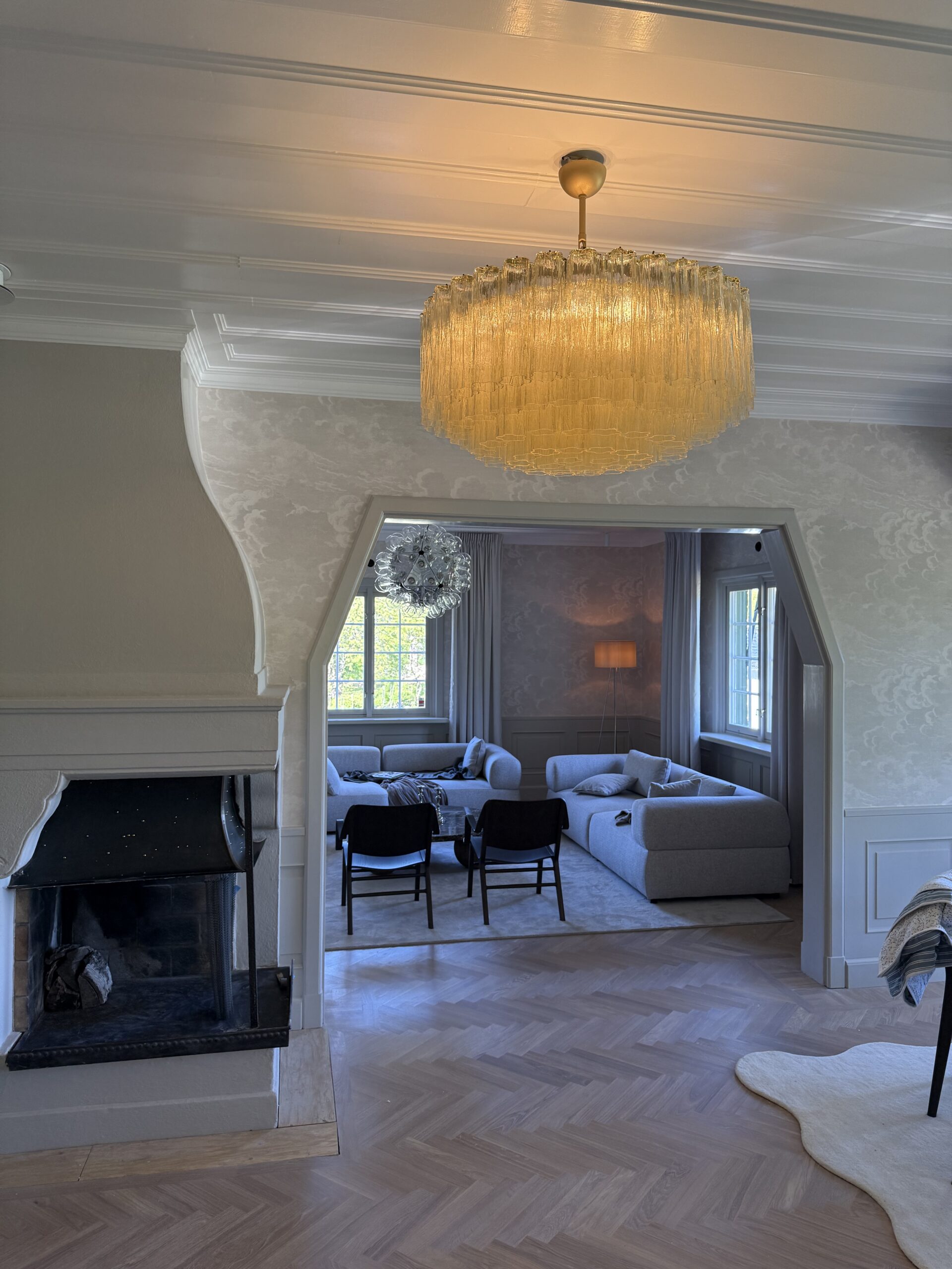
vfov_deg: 71.6
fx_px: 880
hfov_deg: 56.8
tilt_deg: +0.5
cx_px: 476
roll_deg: -0.6
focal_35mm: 24
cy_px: 634
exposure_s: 1/127
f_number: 1.78
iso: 160
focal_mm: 6.76
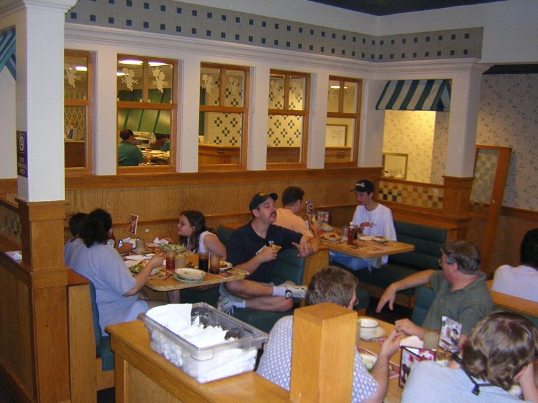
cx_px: 269
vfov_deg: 39.7
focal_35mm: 36
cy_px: 202
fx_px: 560
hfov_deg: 51.4
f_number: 2.6
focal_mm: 4.7
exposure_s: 1/60.1
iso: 400
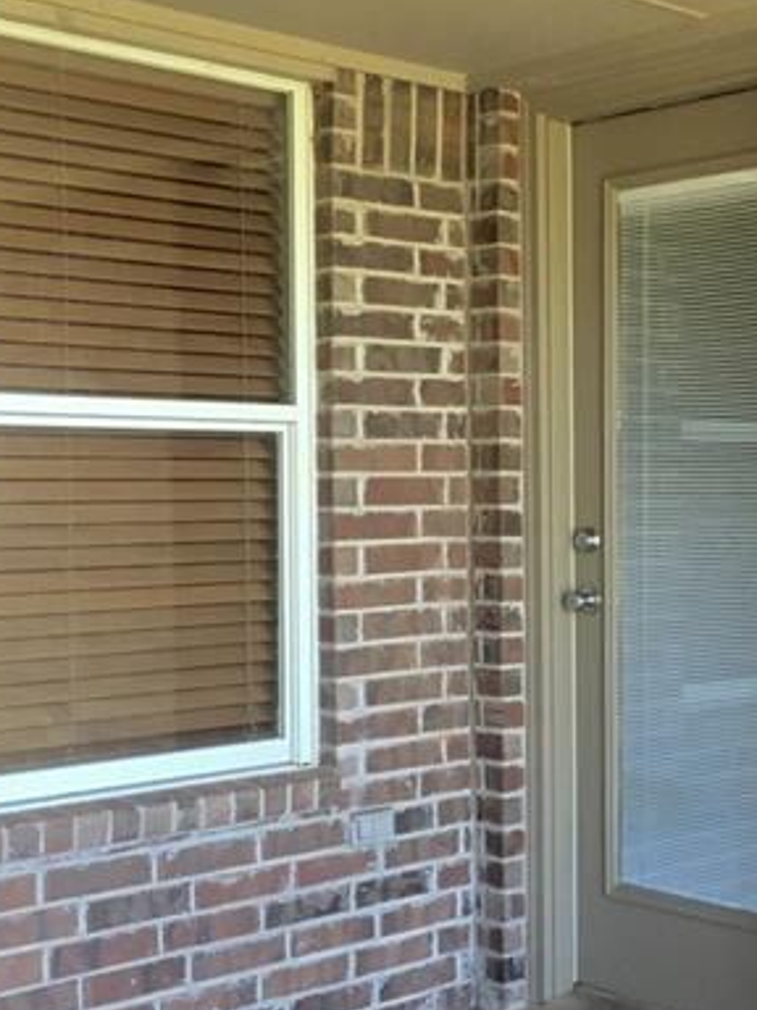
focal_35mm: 58
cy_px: 537
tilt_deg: -3.1
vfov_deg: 33.2
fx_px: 1691
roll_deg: -0.2
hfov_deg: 25.0
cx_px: 552
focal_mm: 4.15
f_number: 2.2
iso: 25
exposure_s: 1/40
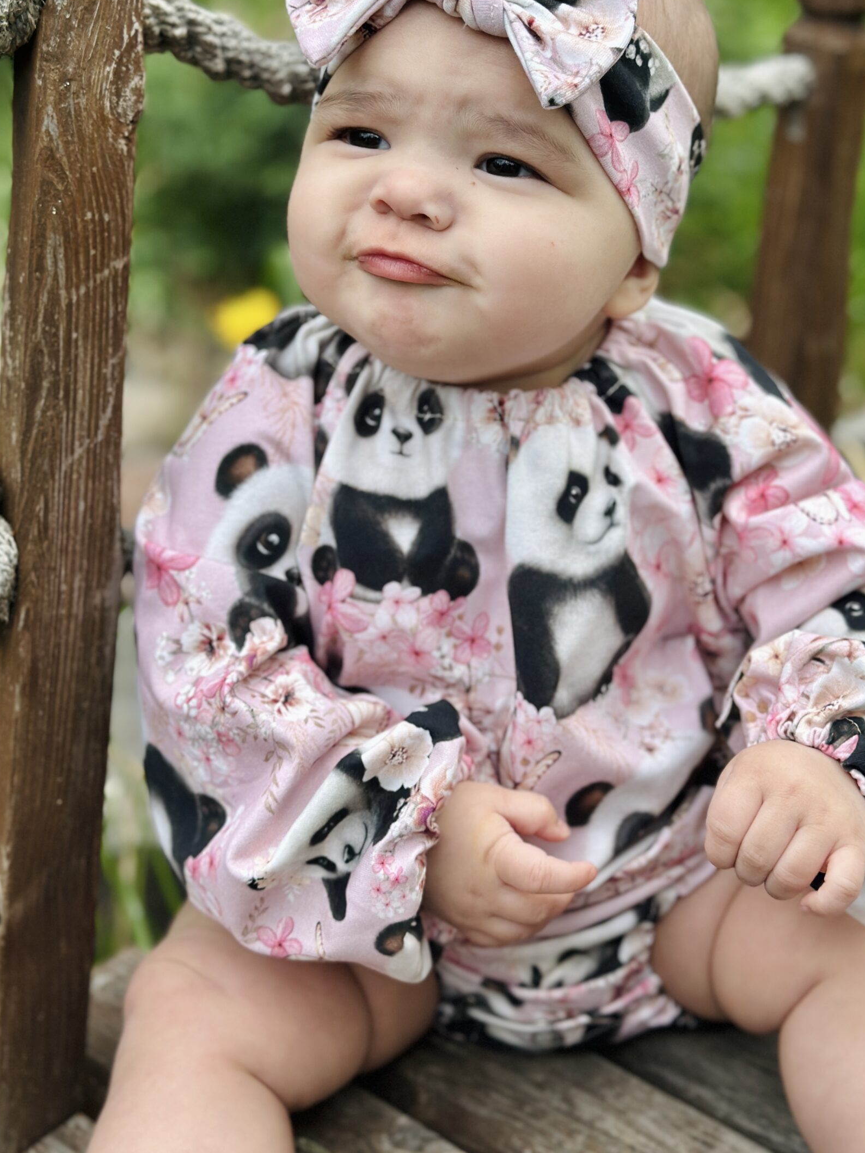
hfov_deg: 25.2
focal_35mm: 58
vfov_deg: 33.1
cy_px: 458
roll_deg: -0.4
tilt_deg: -13.5
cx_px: 514
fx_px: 1933
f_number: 1.78
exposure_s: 1/1783
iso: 80
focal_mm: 6.86
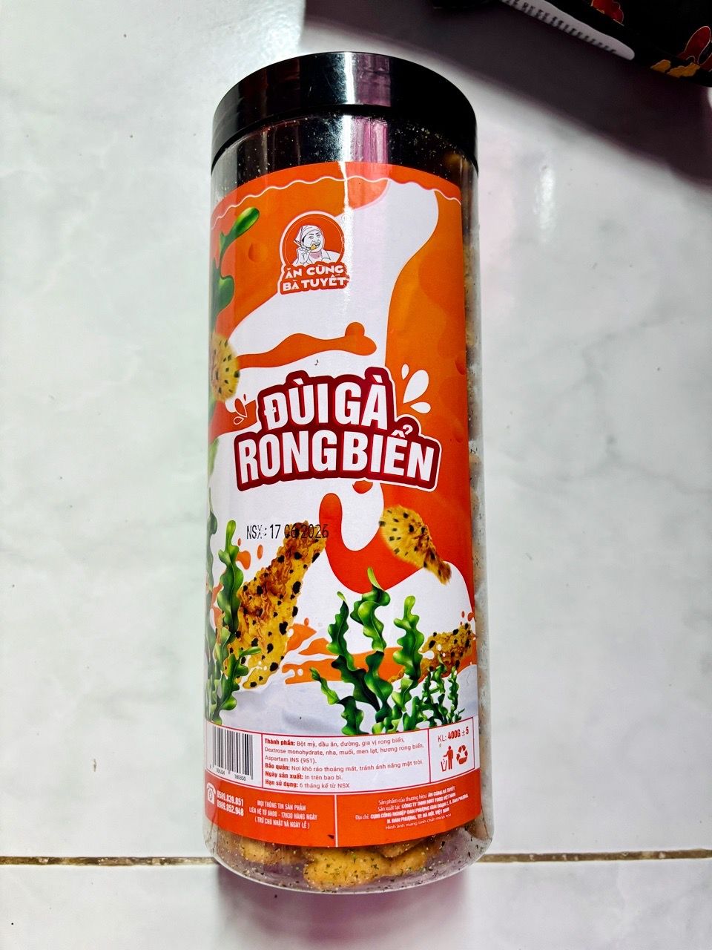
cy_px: 475
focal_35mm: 26
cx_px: 356
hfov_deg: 53.1
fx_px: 713
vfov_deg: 67.3
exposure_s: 1/60
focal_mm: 5.96
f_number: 1.6
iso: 125
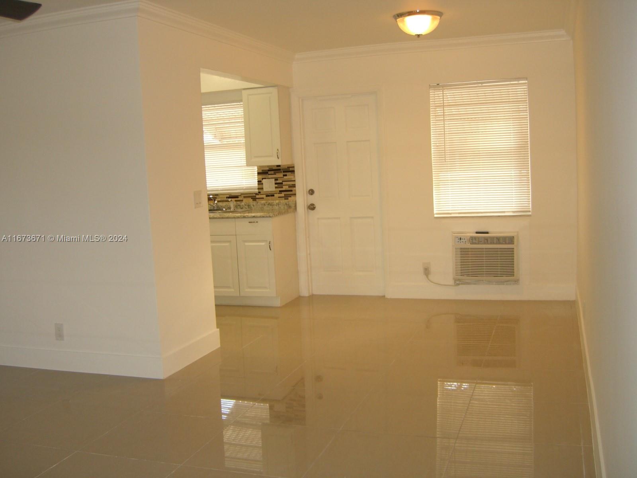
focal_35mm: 38
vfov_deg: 37.7
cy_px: 239
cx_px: 318
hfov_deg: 49.0
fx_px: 699
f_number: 2.8
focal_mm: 7.9
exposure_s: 1/60
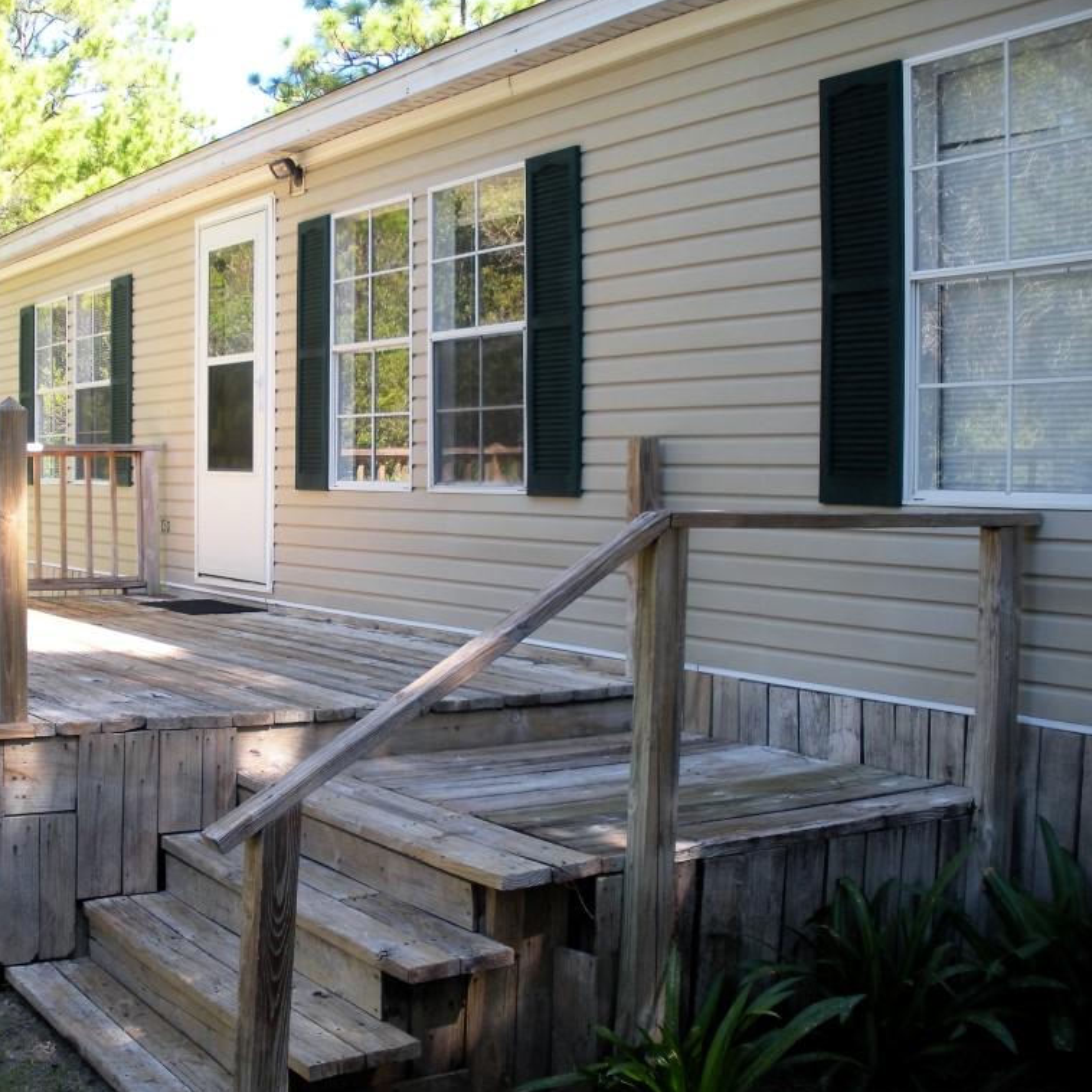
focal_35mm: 43
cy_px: 545
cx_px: 425
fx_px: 1535
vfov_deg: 39.2
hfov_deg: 39.0
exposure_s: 1/79.7
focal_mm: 6.3
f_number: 3.5
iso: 64
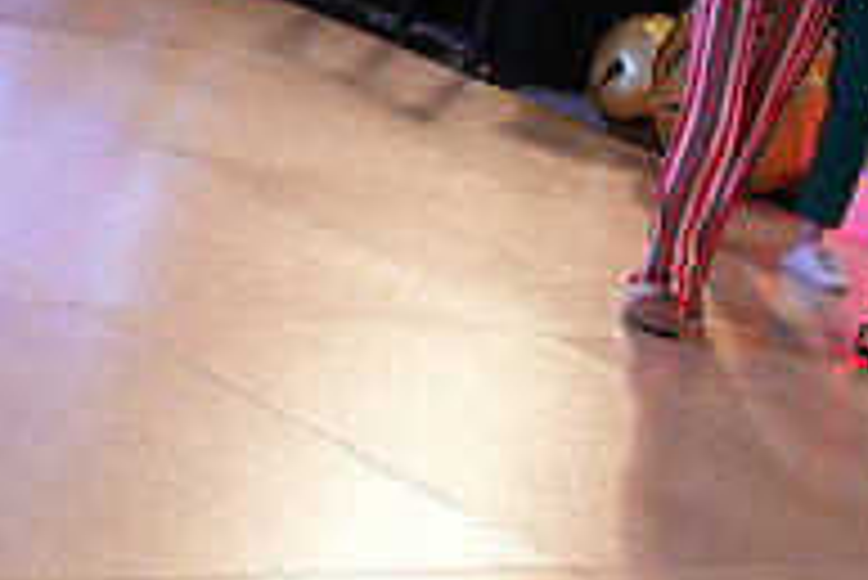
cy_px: -196
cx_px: 724
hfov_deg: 16.1
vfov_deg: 10.6
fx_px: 3040
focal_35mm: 126
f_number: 4
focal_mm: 42
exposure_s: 1/400
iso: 2500
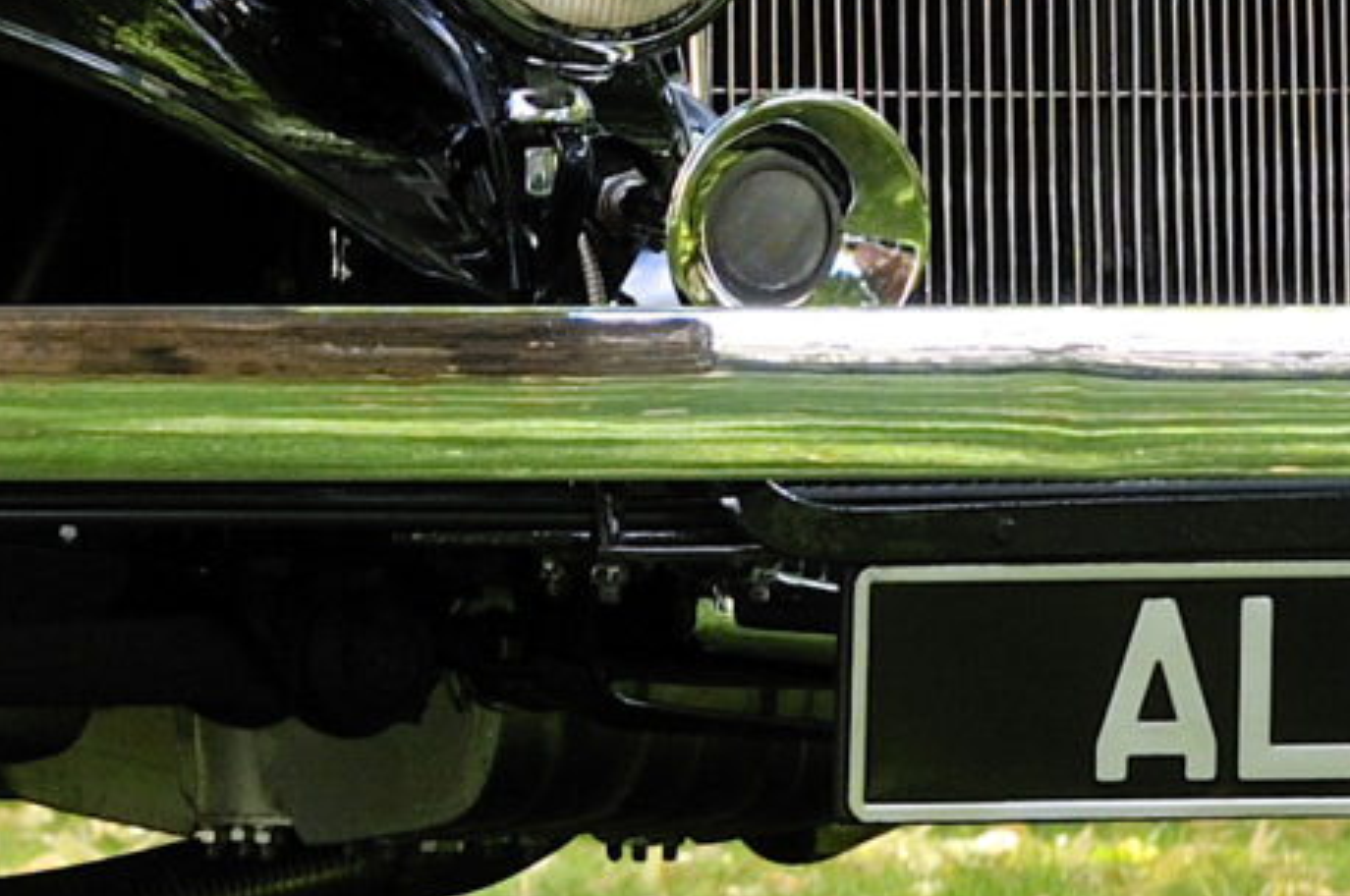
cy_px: -224
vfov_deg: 1.5
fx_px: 34526
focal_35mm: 922
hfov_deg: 2.2
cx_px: -106
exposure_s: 1/40
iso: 200
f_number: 7.1
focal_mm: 110
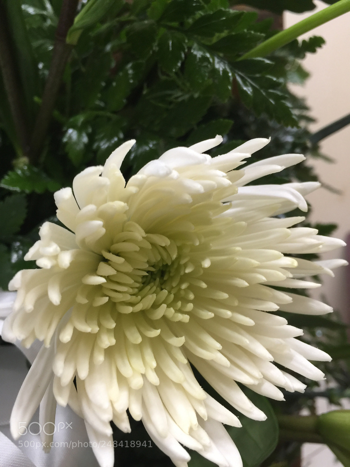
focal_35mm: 29
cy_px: 234
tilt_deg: -11.9
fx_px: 391
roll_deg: +3.5
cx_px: 175
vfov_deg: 61.7
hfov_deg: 48.2
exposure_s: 1/15
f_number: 2.2
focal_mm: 4.15
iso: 40
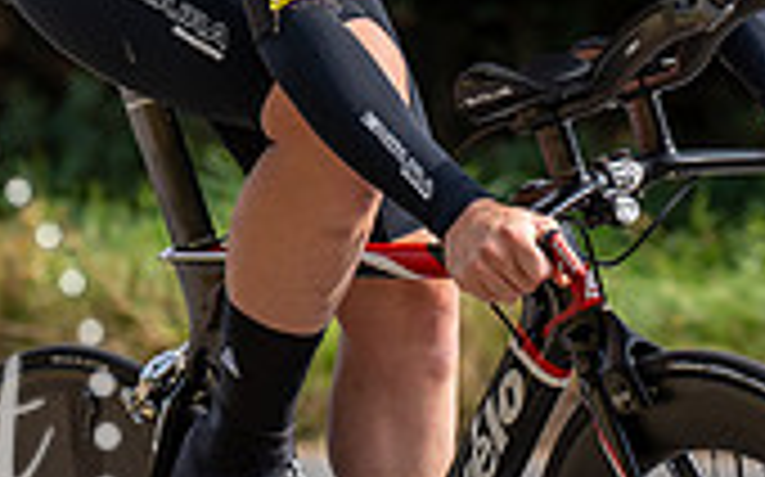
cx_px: 471
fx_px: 11480
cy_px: -72
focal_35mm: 551
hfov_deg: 3.8
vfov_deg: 2.4
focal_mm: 119
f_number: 4
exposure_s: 1/1000
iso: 100
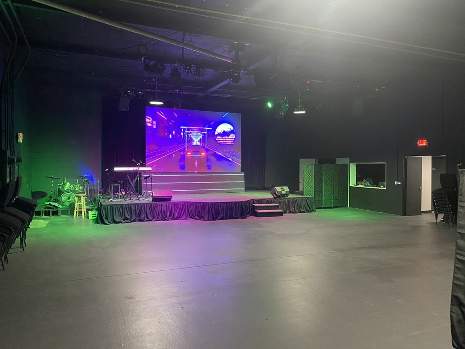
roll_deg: -1.2
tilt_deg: -0.1
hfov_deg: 67.3
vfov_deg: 53.1
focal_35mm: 26
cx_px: 232
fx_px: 349
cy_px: 174
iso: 640
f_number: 1.8
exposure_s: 1/30
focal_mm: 4.25
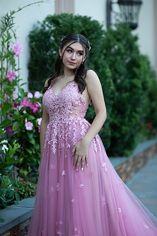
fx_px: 557
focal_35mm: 85
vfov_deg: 23.9
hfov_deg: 16.0
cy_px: 118
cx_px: 78
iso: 250
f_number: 2
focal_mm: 85
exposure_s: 1/640
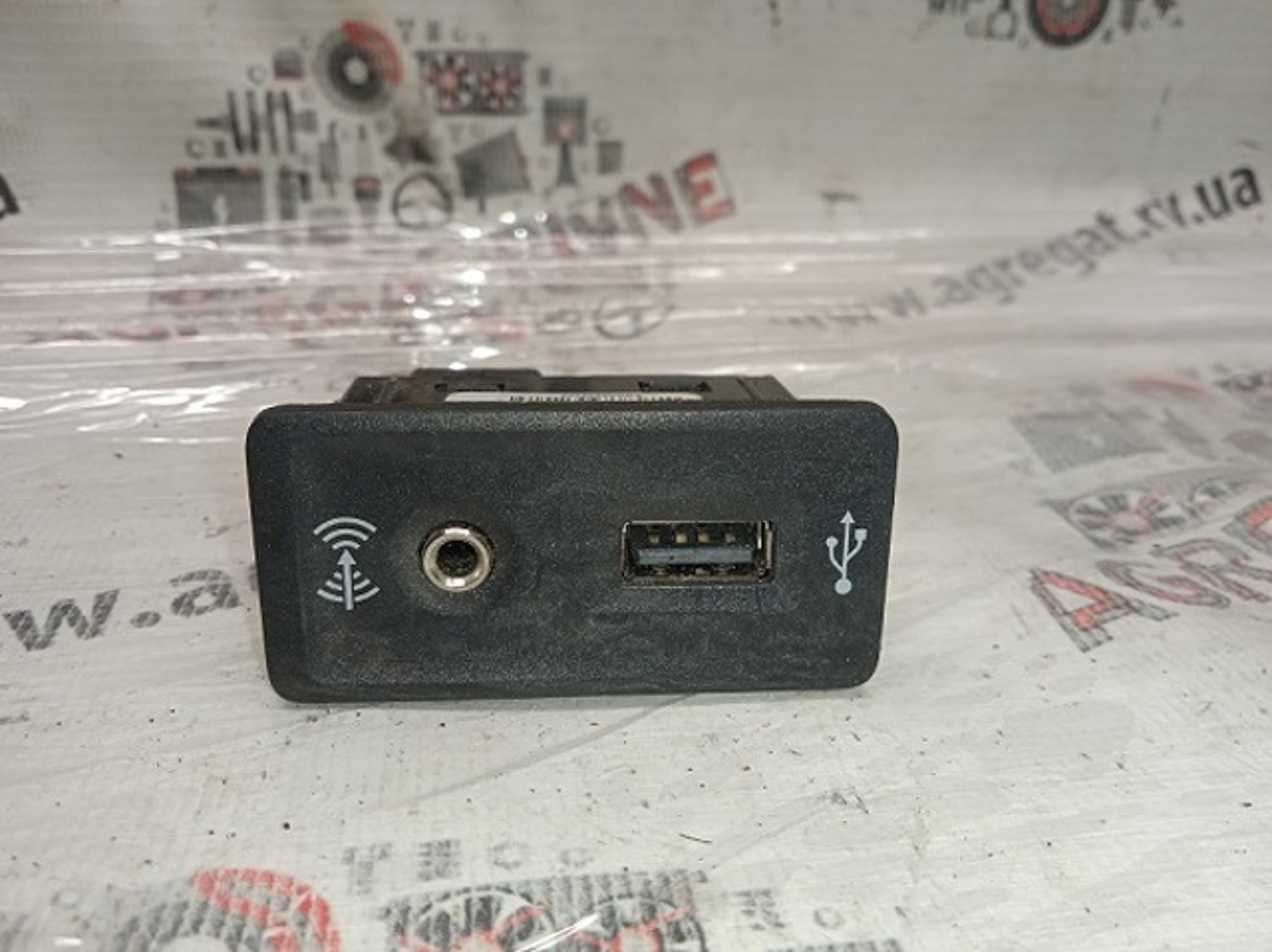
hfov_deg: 63.5
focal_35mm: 28
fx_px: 1028
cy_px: 476
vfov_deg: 49.7
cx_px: 636
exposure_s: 1/50
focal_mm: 3.43
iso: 132
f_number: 2.2
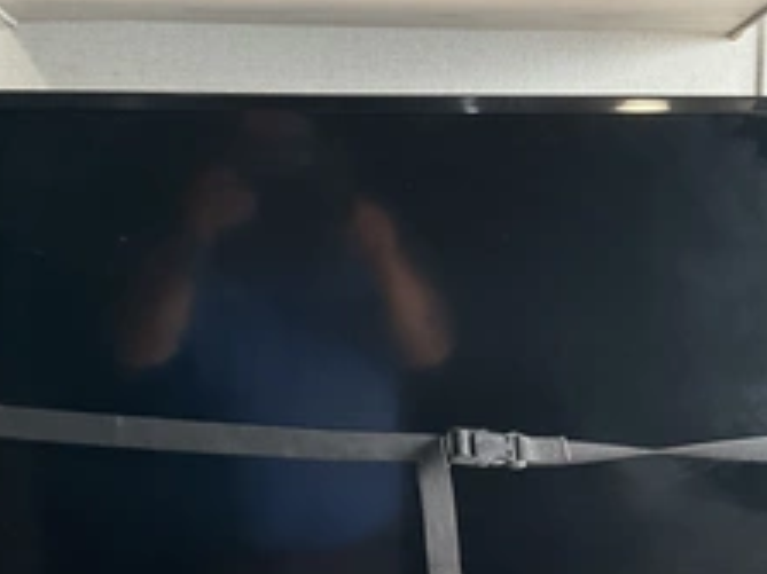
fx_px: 1152
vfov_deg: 27.7
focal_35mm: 52
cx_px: 361
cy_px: 406
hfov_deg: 36.8
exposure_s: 1/60
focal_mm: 3
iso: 100
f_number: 1.8
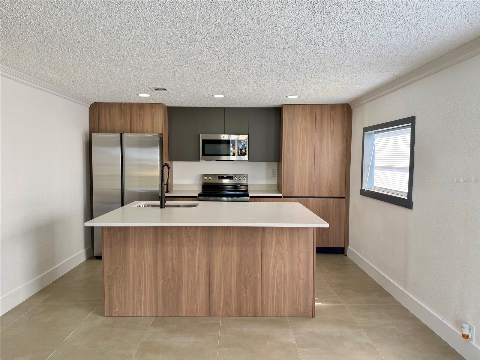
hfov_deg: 71.6
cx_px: 240
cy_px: 180
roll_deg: -0.1
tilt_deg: -3.6
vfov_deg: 56.8
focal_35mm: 24
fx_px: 333
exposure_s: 1/157
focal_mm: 6.76
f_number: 1.78
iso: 80
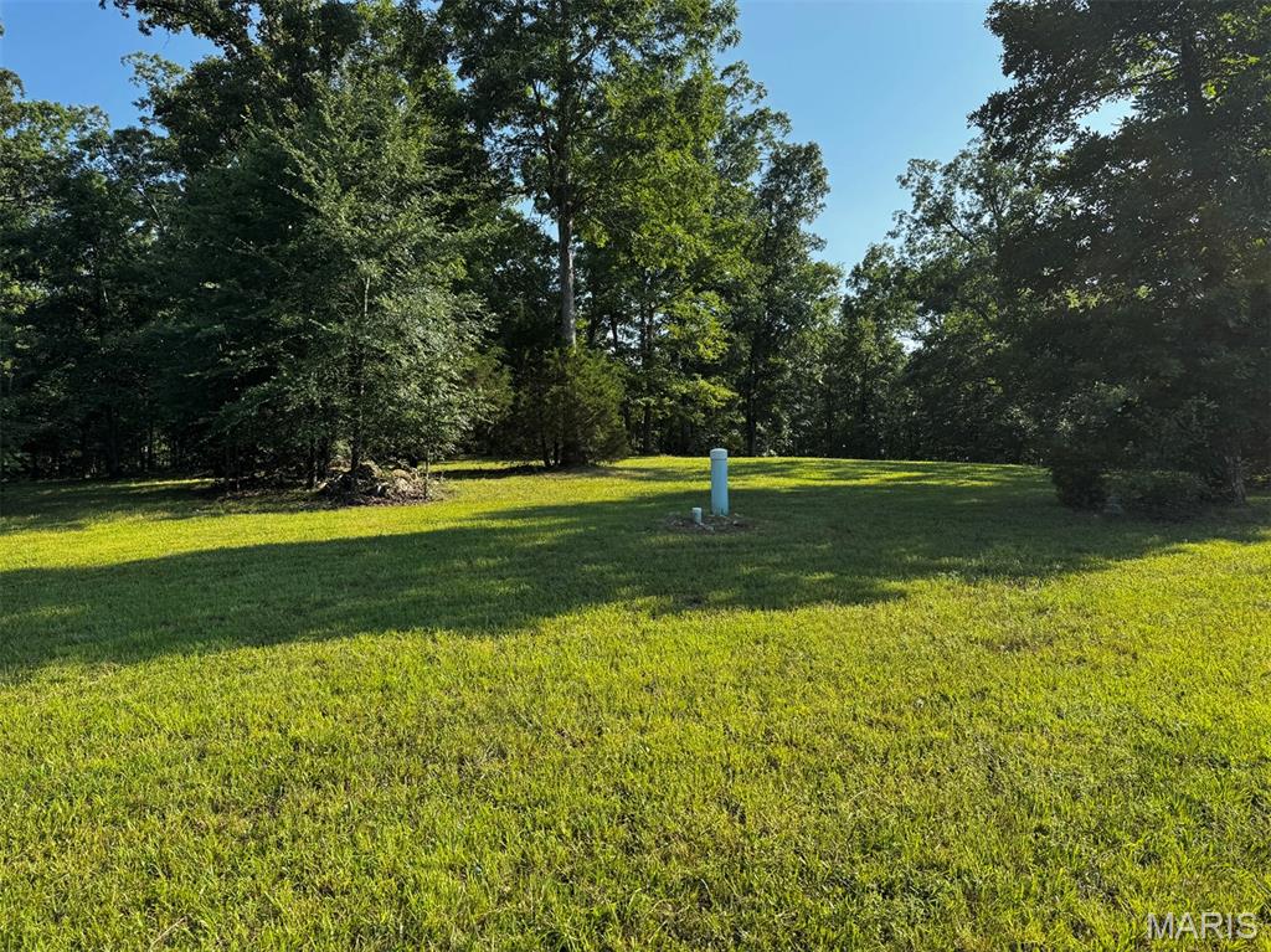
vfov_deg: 56.8
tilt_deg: +4.9
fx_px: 881
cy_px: 476
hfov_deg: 71.6
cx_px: 636
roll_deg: -0.3
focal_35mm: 24
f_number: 1.78
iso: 80
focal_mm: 6.76
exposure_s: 1/1597
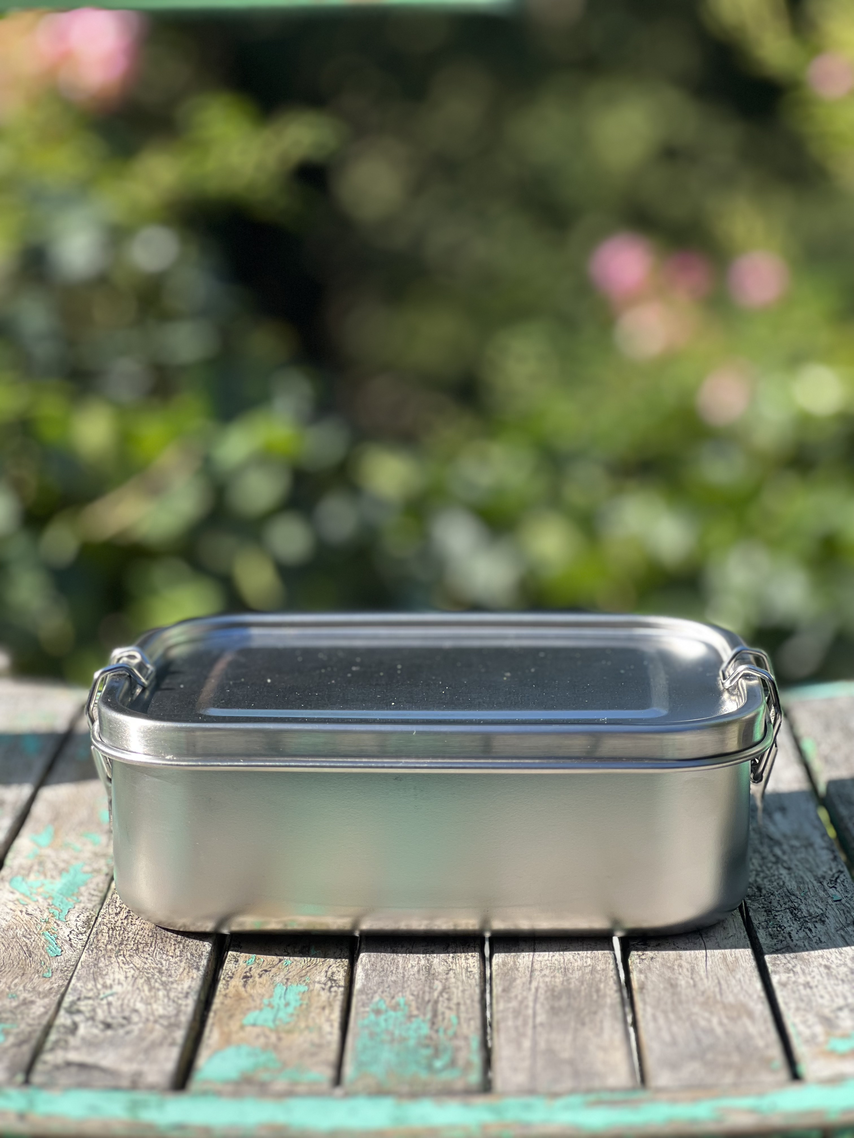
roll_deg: +2.1
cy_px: 569
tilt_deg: -14.7
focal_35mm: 77
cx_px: 427
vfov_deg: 25.3
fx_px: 2533
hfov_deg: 19.1
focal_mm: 9
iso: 20
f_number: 2.8
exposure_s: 1/150
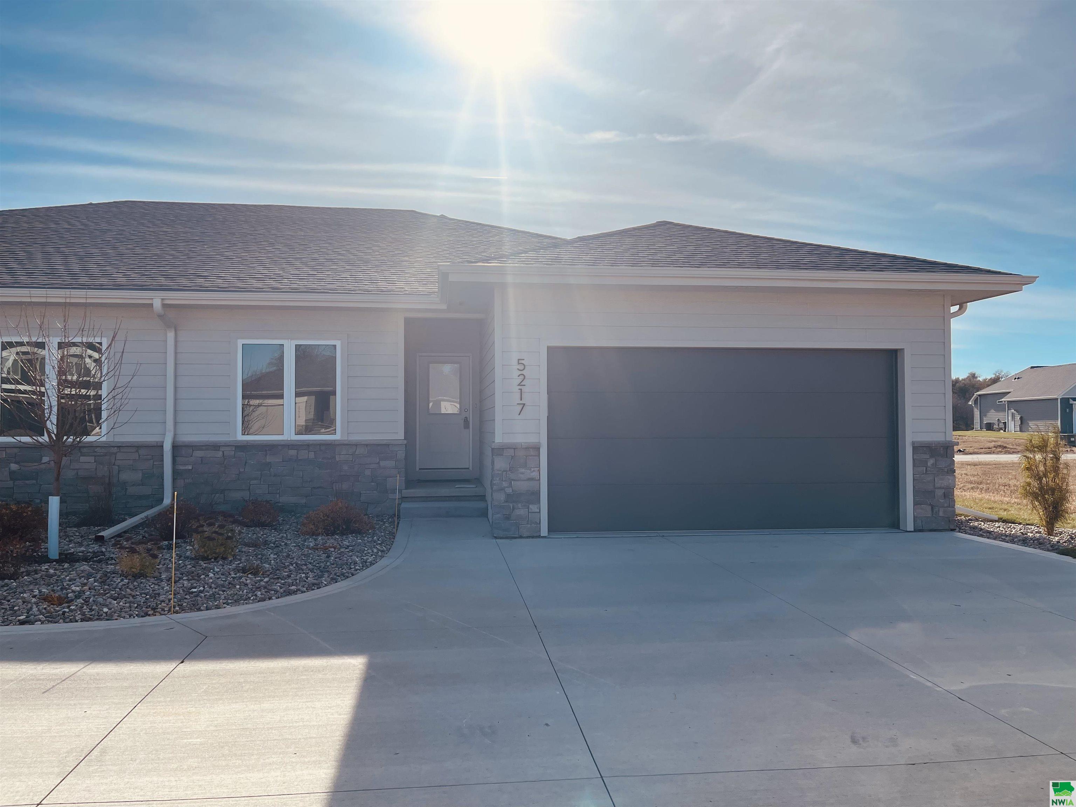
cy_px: 404
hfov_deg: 69.4
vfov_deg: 54.9
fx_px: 777
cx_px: 538
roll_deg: +0.0
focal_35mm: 25
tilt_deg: +1.4
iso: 32
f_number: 1.6
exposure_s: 1/6993
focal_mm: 5.1
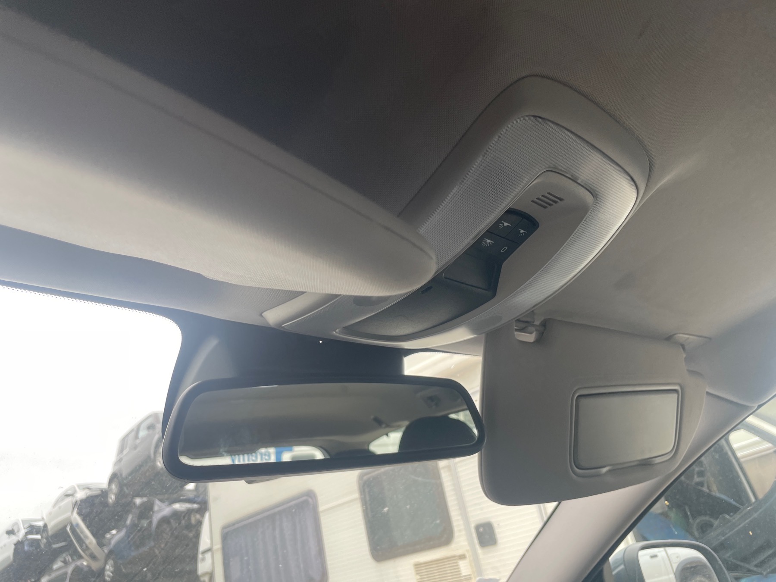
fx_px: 583
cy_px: 291
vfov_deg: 53.1
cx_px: 388
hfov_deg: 67.3
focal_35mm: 26
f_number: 1.6
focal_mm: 4.2
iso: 32
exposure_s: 1/290
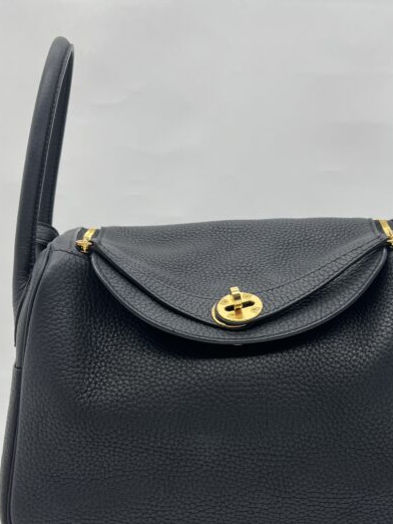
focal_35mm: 51
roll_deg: +0.7
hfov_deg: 28.5
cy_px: 318
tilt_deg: -7.7
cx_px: 243
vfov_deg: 37.3
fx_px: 771
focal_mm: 5.7
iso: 32
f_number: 1.5
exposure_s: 1/104
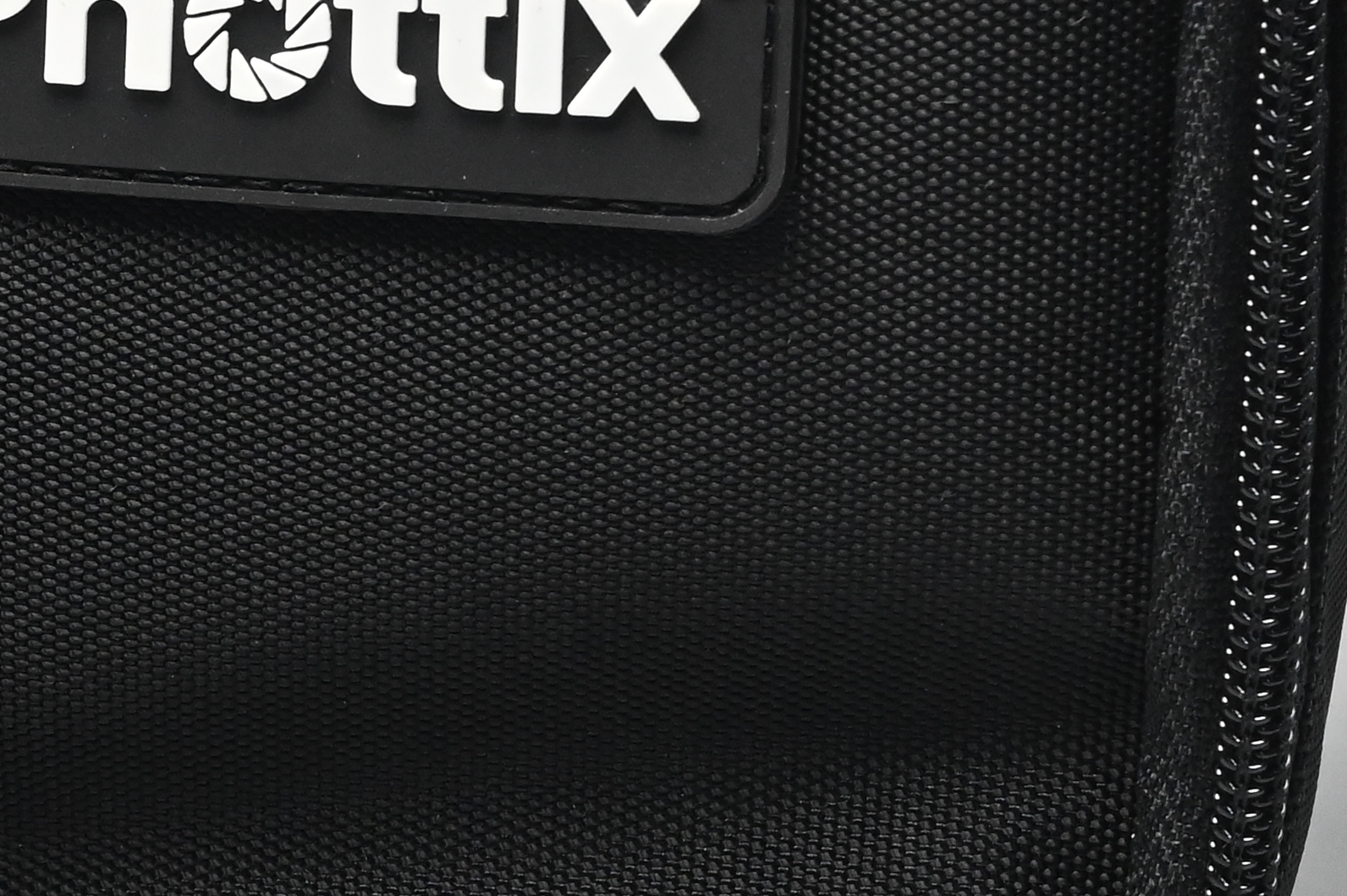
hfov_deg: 10.4
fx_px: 7104
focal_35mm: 190
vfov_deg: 7.2
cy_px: 239
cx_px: -702
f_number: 13
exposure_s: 1/125
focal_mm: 50
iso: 3200
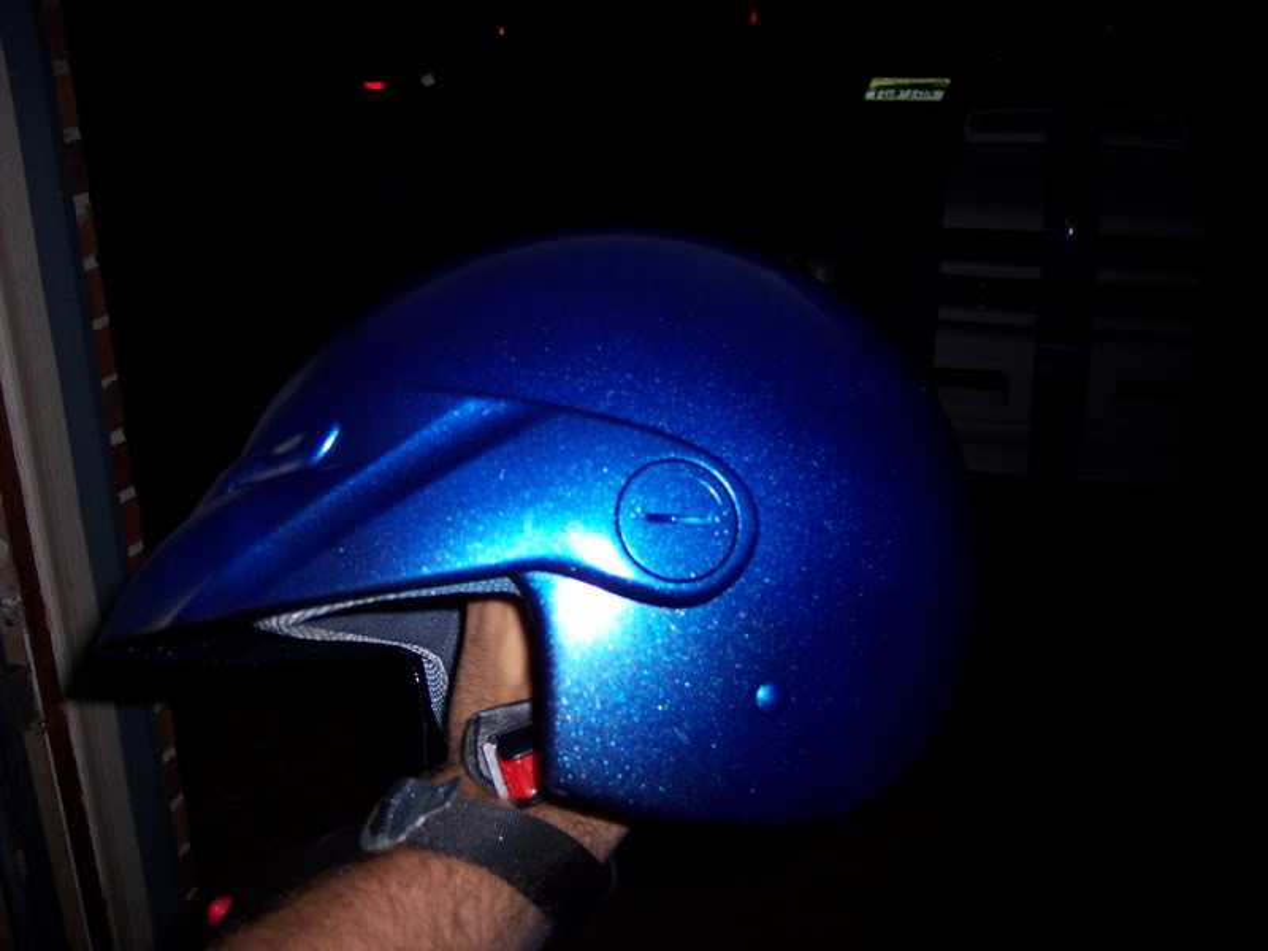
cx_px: 634
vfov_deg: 36.8
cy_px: 476
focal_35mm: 39
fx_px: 1429
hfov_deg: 47.9
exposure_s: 1/60
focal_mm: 8
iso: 100
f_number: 2.8
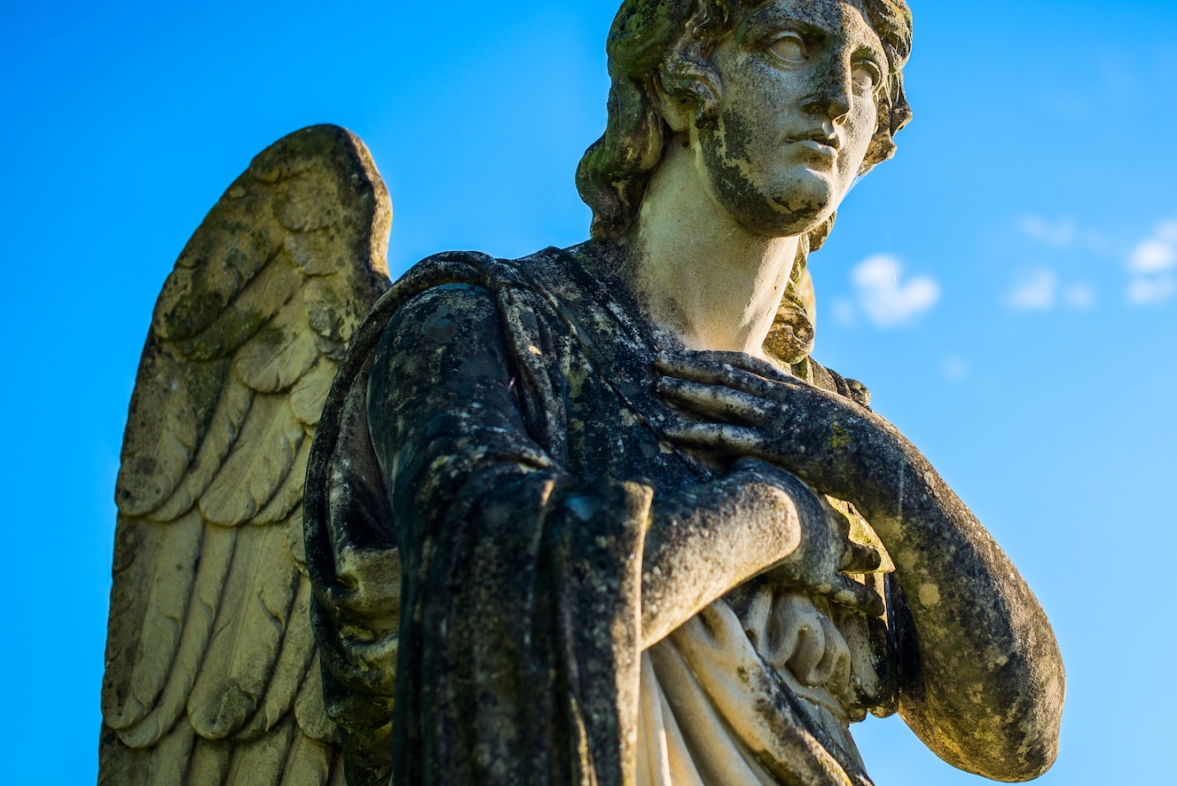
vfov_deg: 20.0
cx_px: 749
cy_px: 401
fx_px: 2224
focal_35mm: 68
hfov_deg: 29.5
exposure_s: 1/640
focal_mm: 50
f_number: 4
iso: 100
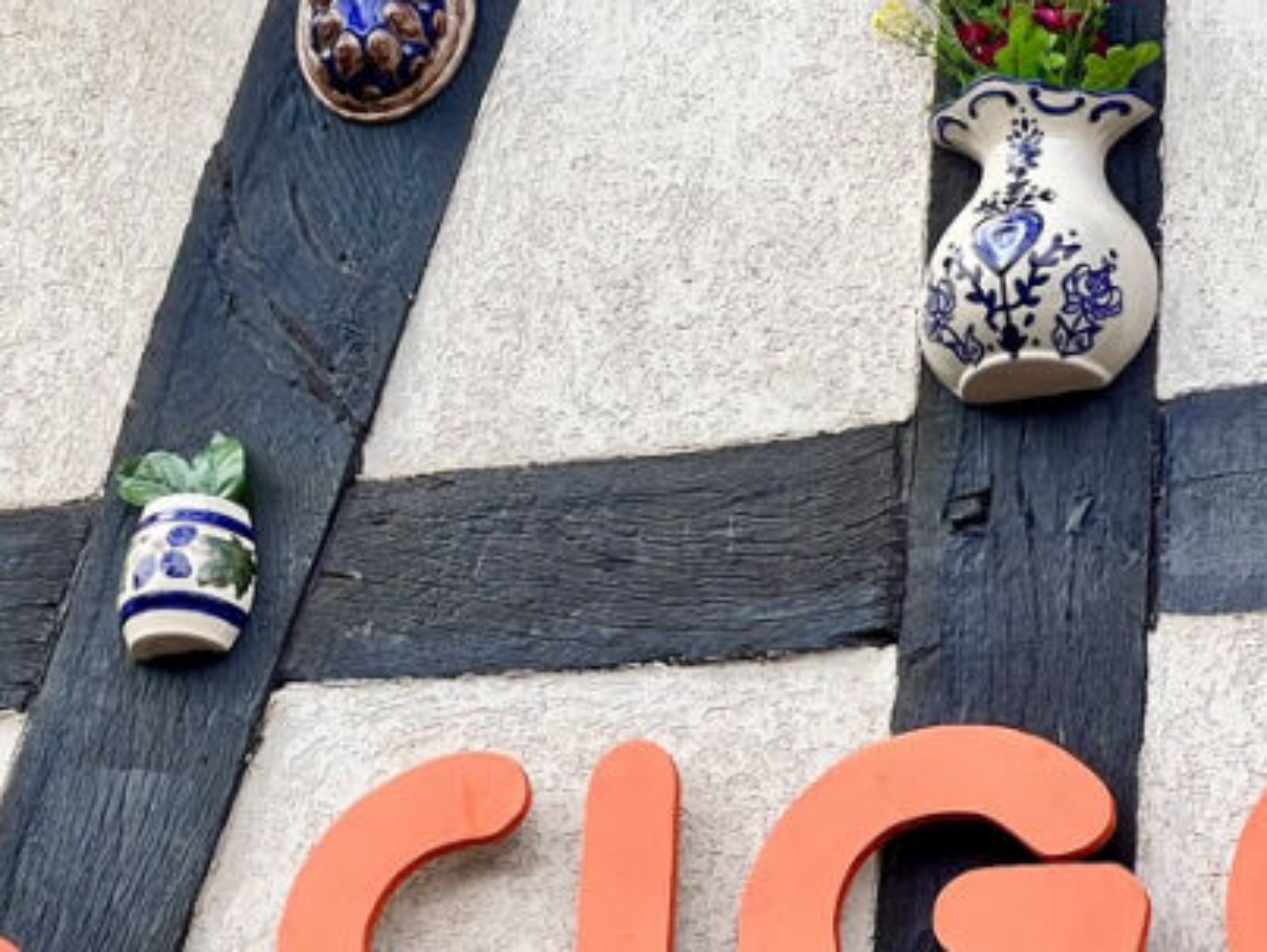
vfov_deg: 8.7
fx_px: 6228
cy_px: 895
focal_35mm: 170
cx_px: 104
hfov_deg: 11.5
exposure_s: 1/321
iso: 32
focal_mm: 9
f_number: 2.8
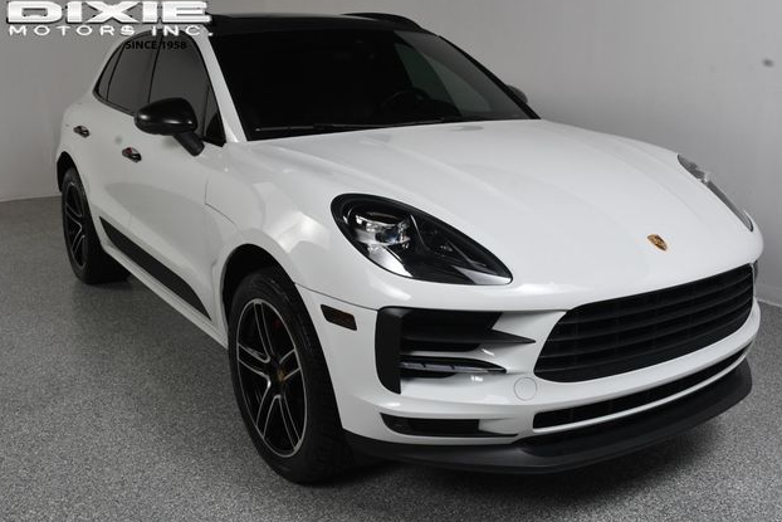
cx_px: 394
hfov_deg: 51.9
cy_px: 260
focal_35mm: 37
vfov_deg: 36.0
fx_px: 804
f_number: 13
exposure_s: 1/160
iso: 100
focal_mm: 24
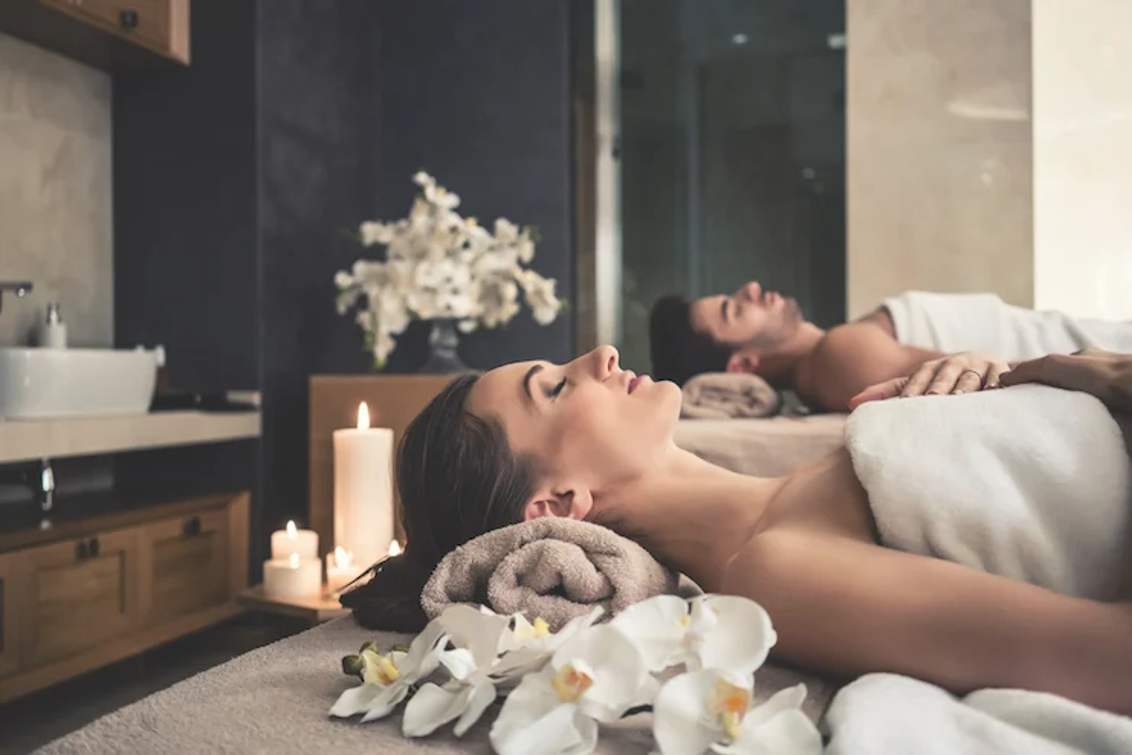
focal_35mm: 35
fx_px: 1100
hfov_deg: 54.4
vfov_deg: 37.9
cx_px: 566
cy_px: 378
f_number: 3.5
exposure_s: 1/100
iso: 1250
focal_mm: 35
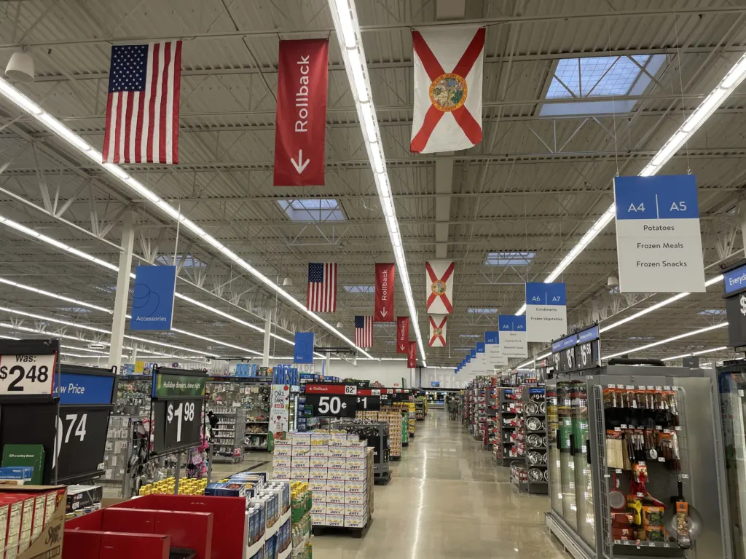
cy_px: 280
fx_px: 560
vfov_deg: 53.1
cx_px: 373
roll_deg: -2.0
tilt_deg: +10.4
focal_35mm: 26
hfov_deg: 67.3
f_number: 1.6
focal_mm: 4.2
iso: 80
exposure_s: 1/116
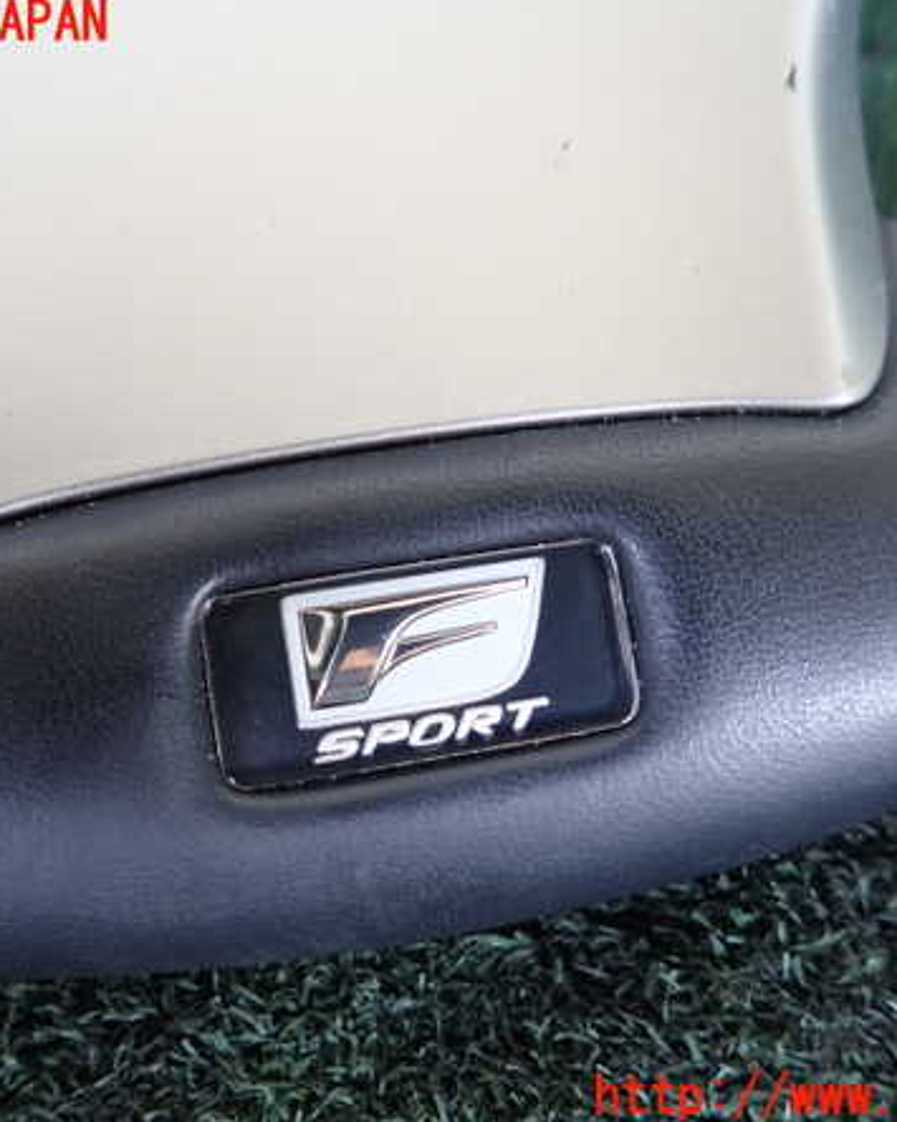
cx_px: 407
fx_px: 1095
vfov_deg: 54.2
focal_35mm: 33
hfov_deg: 44.5
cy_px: 561
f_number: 2
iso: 200
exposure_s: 1/30
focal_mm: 4.5
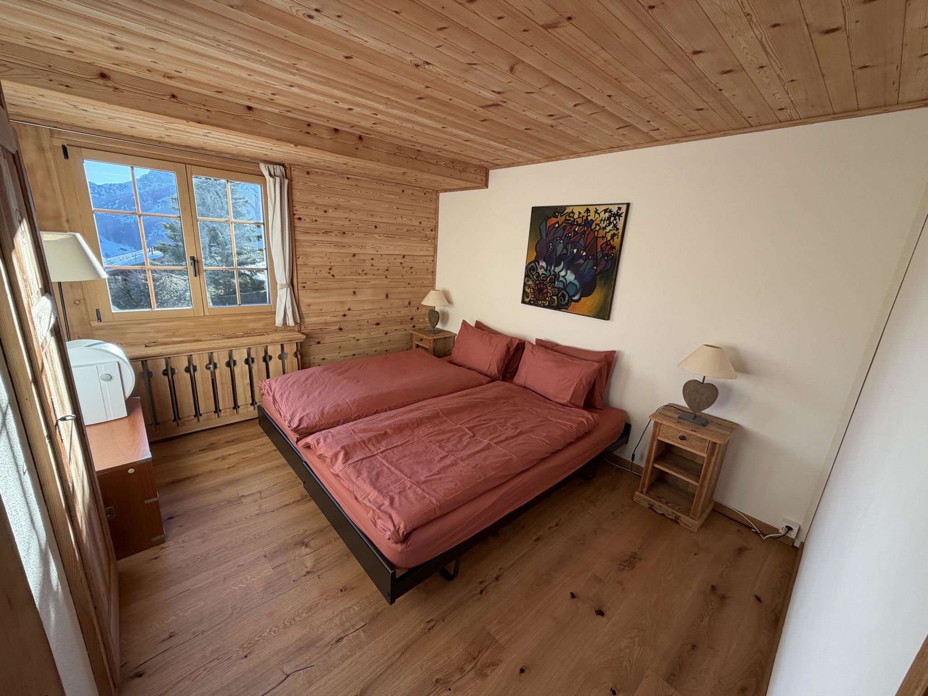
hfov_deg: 102.1
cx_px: 464
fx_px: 375
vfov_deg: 85.7
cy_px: 348
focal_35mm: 14
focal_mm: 2.22
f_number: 2.2
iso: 100
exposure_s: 1/121
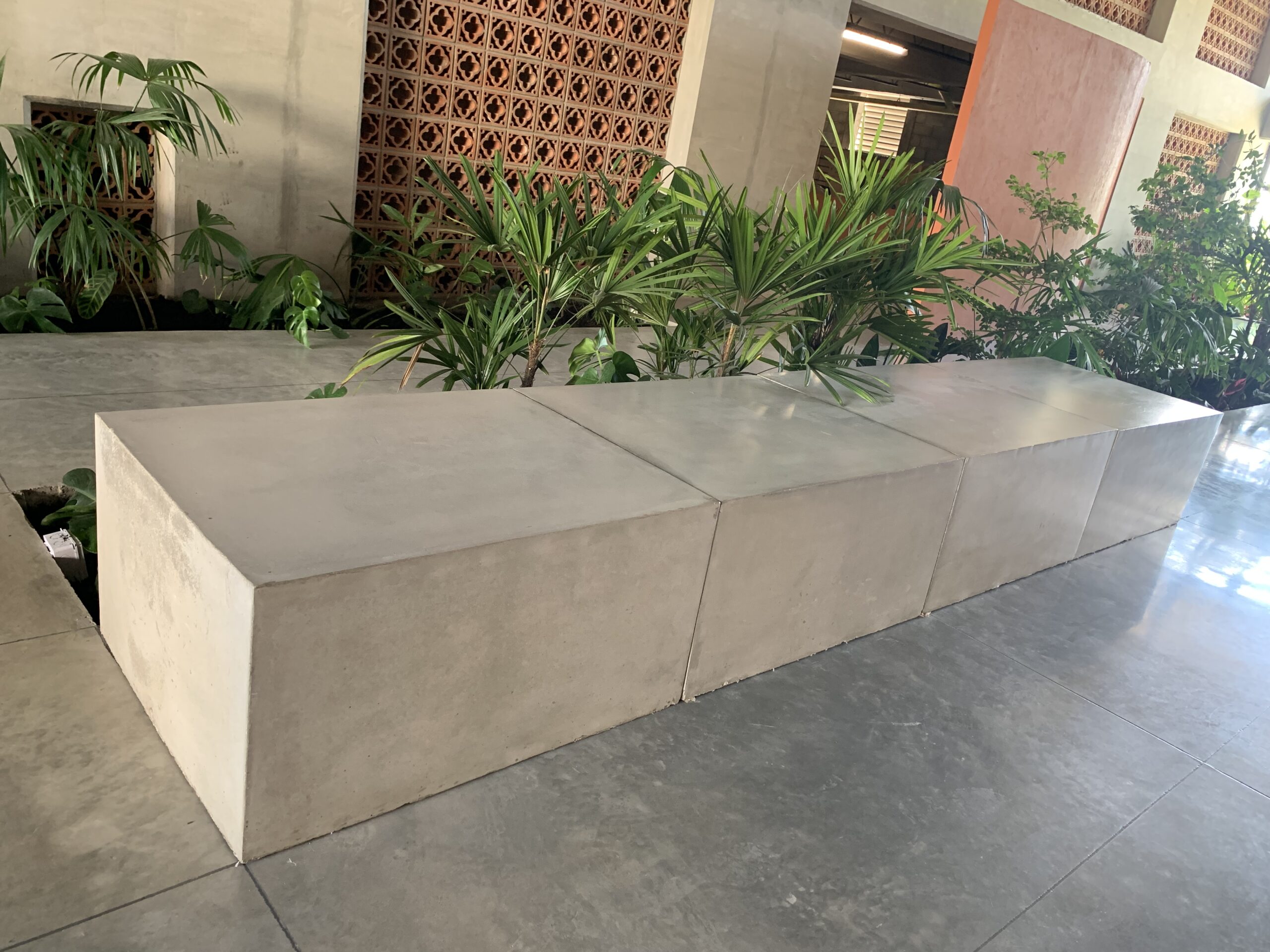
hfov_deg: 67.3
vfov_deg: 53.1
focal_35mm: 26
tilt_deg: -20.3
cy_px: 476
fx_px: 954
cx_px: 635
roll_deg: -10.4
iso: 125
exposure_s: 1/60
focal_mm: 4.25
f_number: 1.8
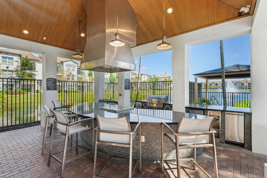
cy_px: 89
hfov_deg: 93.3
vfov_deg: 70.4
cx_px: 134
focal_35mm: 17
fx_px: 126
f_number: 9
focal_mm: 17
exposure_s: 1/80
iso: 100
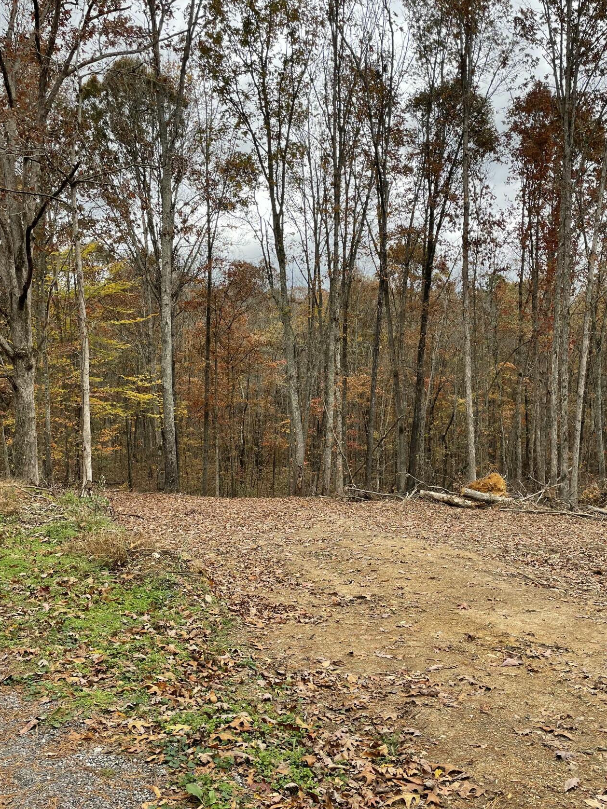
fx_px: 725
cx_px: 322
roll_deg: +2.7
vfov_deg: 58.3
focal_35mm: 31
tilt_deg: -1.9
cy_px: 435
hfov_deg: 45.4
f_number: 1.6
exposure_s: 1/456
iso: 32
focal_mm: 4.2
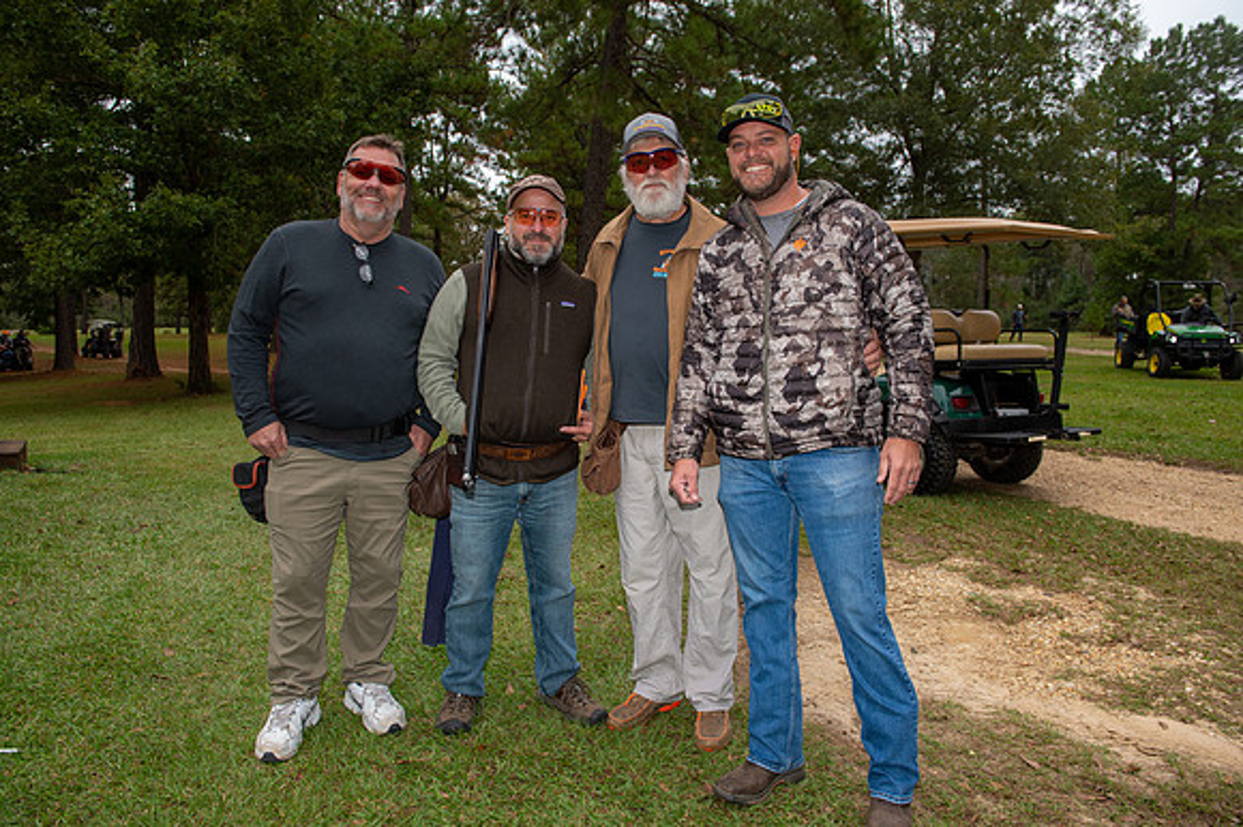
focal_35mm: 27
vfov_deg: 47.9
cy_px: 414
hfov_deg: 67.4
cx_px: 622
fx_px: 932
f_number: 5.6
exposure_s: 1/160
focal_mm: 27
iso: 320
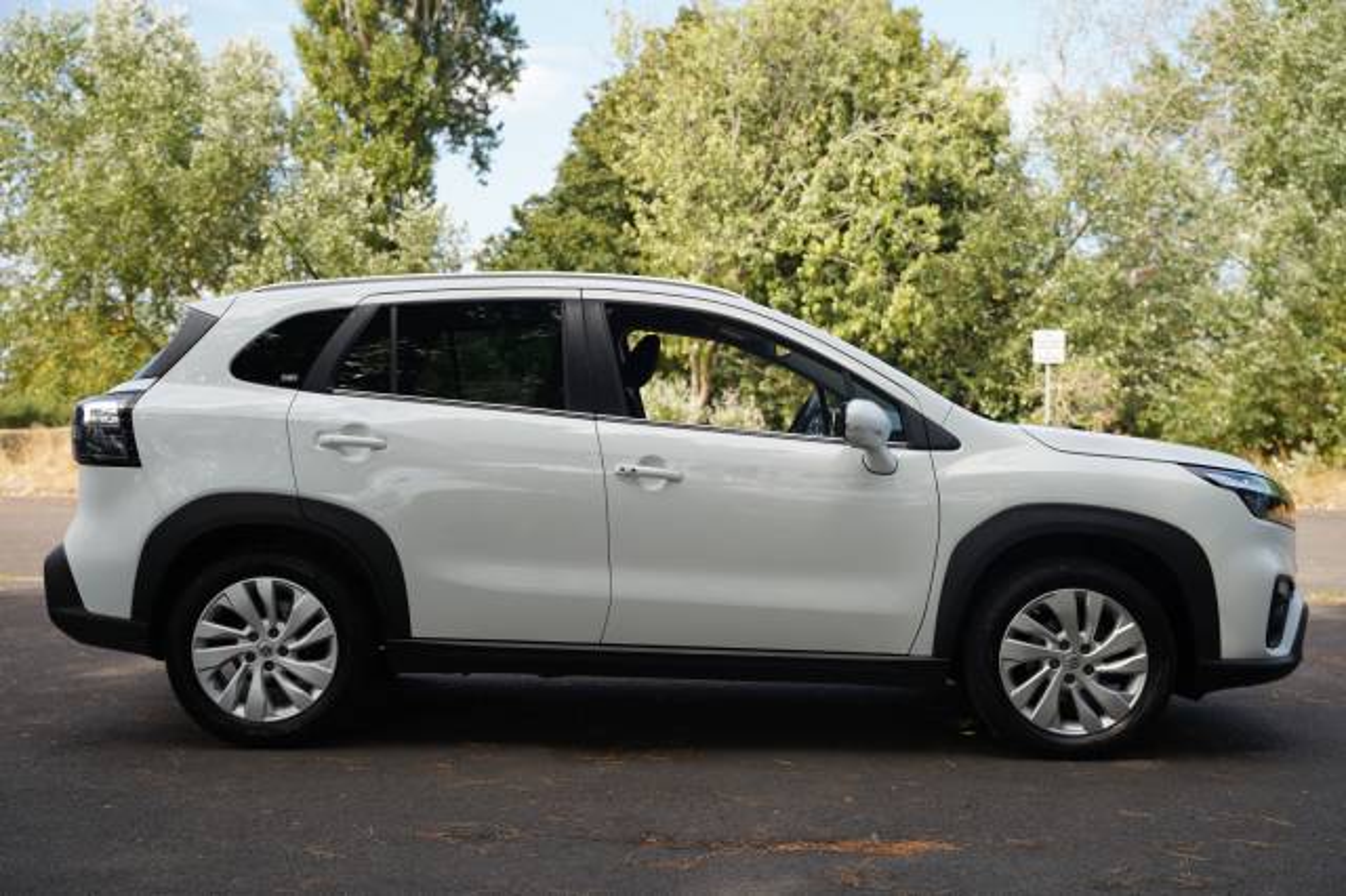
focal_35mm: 45
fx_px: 1667
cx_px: 673
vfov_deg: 30.1
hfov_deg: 44.0
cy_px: 448
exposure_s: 1/160
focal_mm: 44.6
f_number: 4
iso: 100
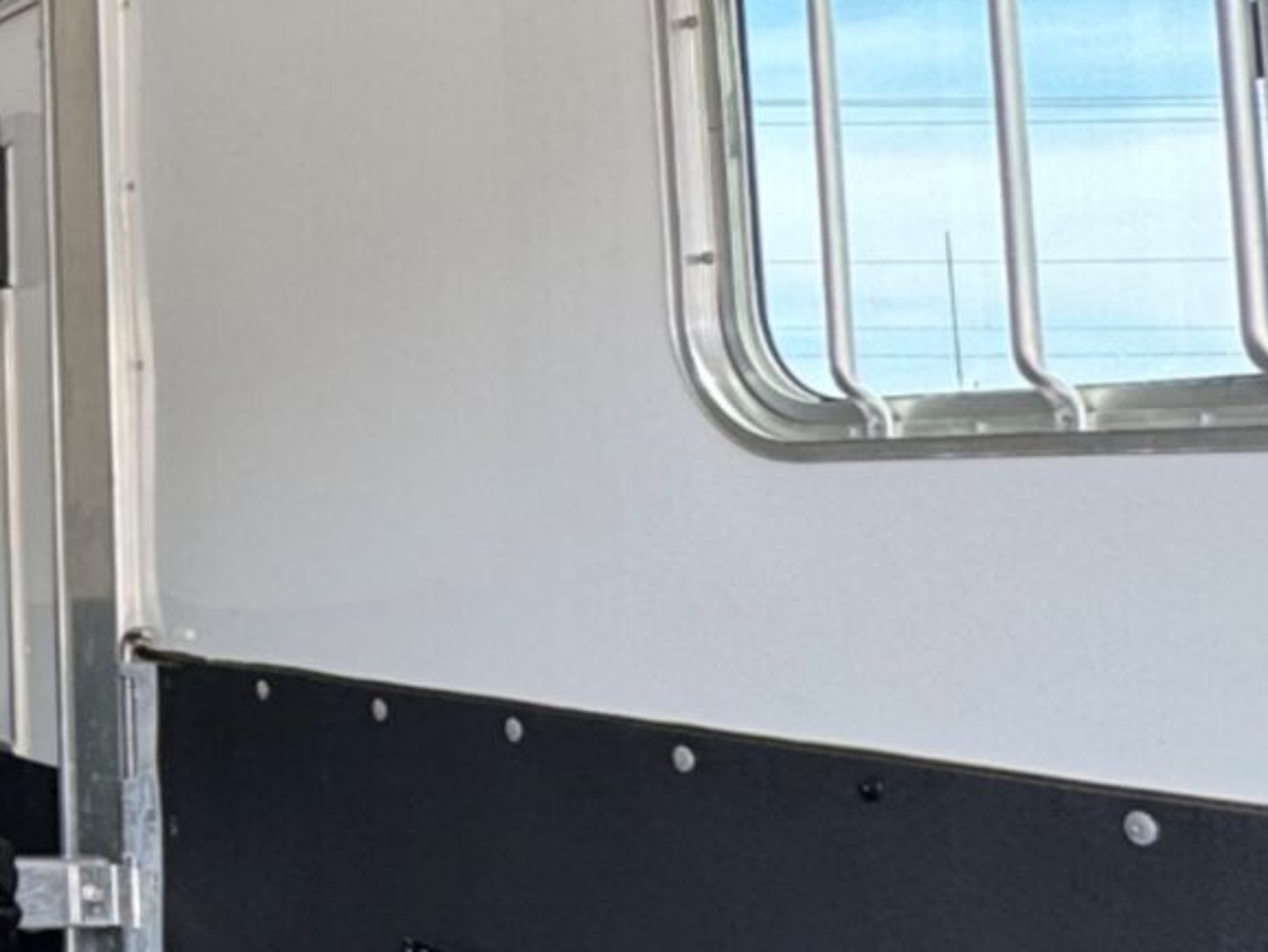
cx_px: -845
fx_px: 2272
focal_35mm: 62
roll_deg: -2.0
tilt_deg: +5.2
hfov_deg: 22.5
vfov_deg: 23.6
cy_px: 338
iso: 64
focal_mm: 2.22
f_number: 2.2
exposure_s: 1/99
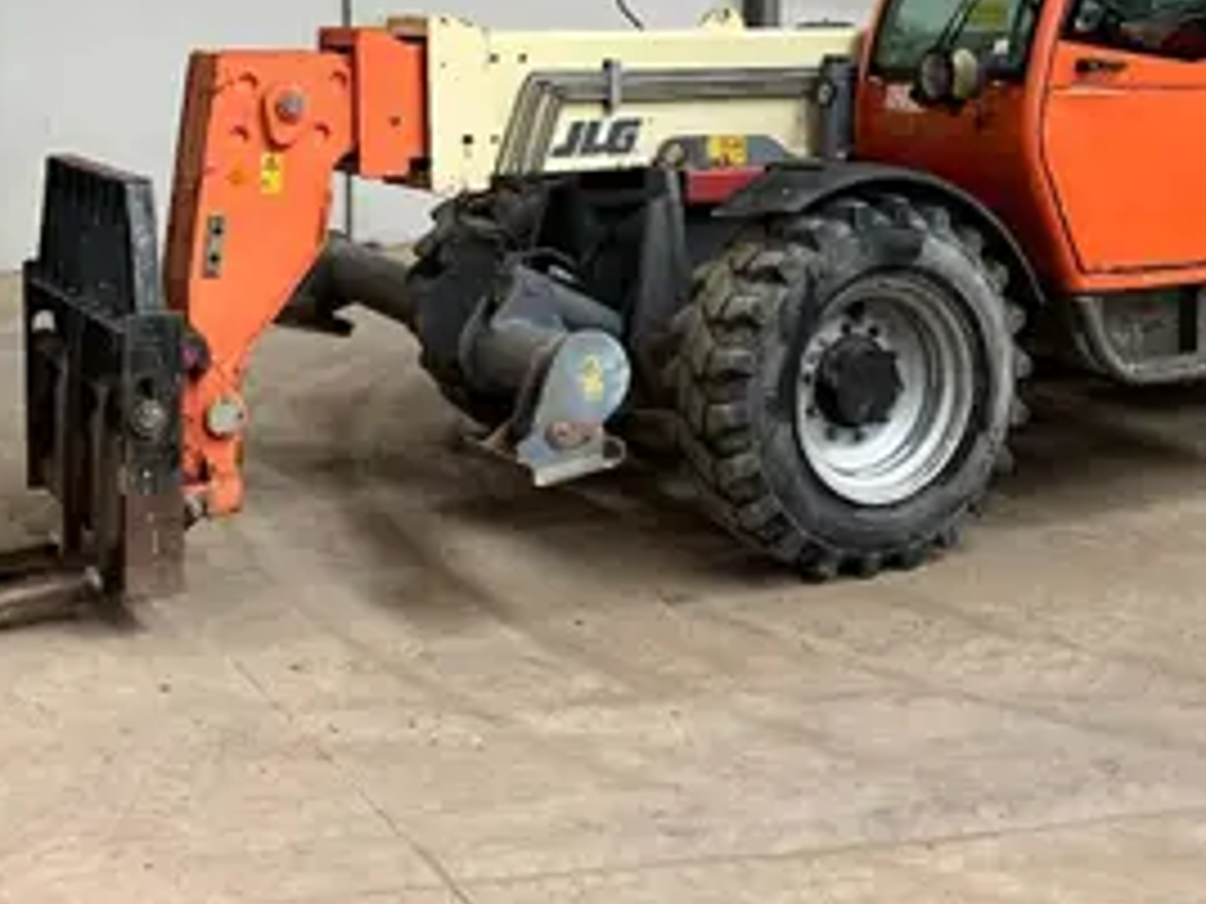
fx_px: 1812
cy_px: 189
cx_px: 603
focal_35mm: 52
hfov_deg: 36.8
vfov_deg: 27.5
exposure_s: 1/60
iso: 100
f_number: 1.8
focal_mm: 3
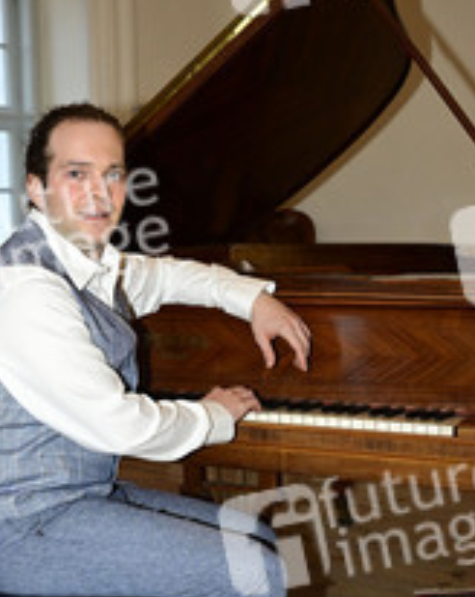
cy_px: 383
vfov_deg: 26.0
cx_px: 104
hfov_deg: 20.7
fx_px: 1287
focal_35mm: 73
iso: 2500
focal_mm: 40
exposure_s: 1/200
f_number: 5
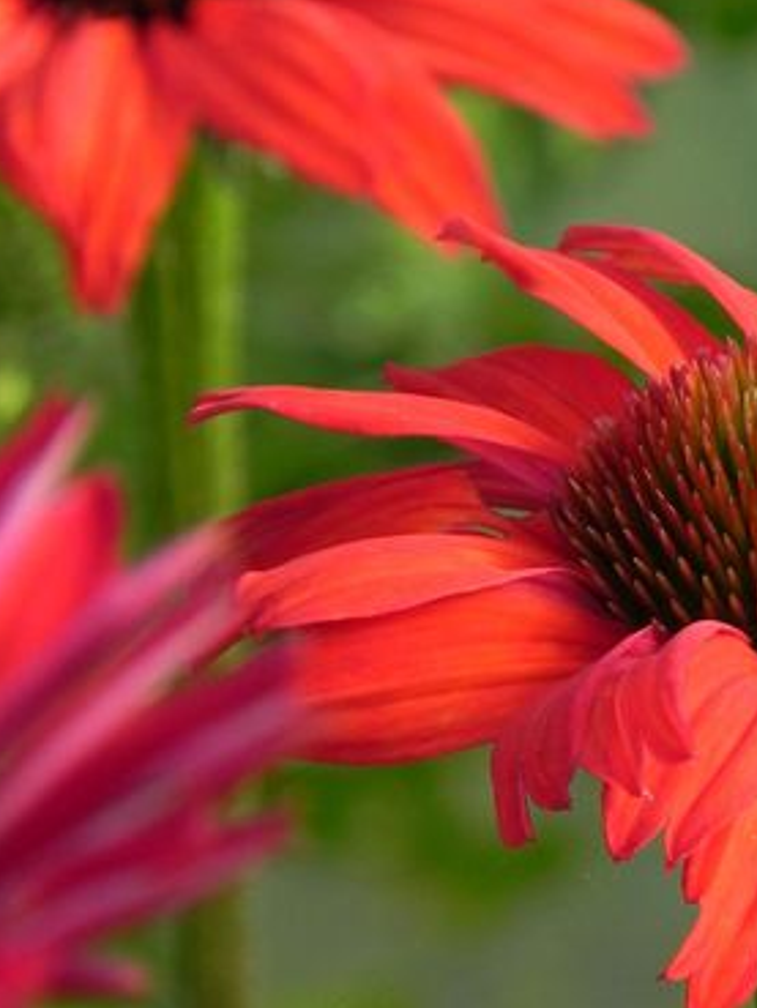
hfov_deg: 1.8
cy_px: 270
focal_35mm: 818
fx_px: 23837
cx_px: 689
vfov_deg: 2.4
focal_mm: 67.2
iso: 160
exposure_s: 1/320
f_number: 5
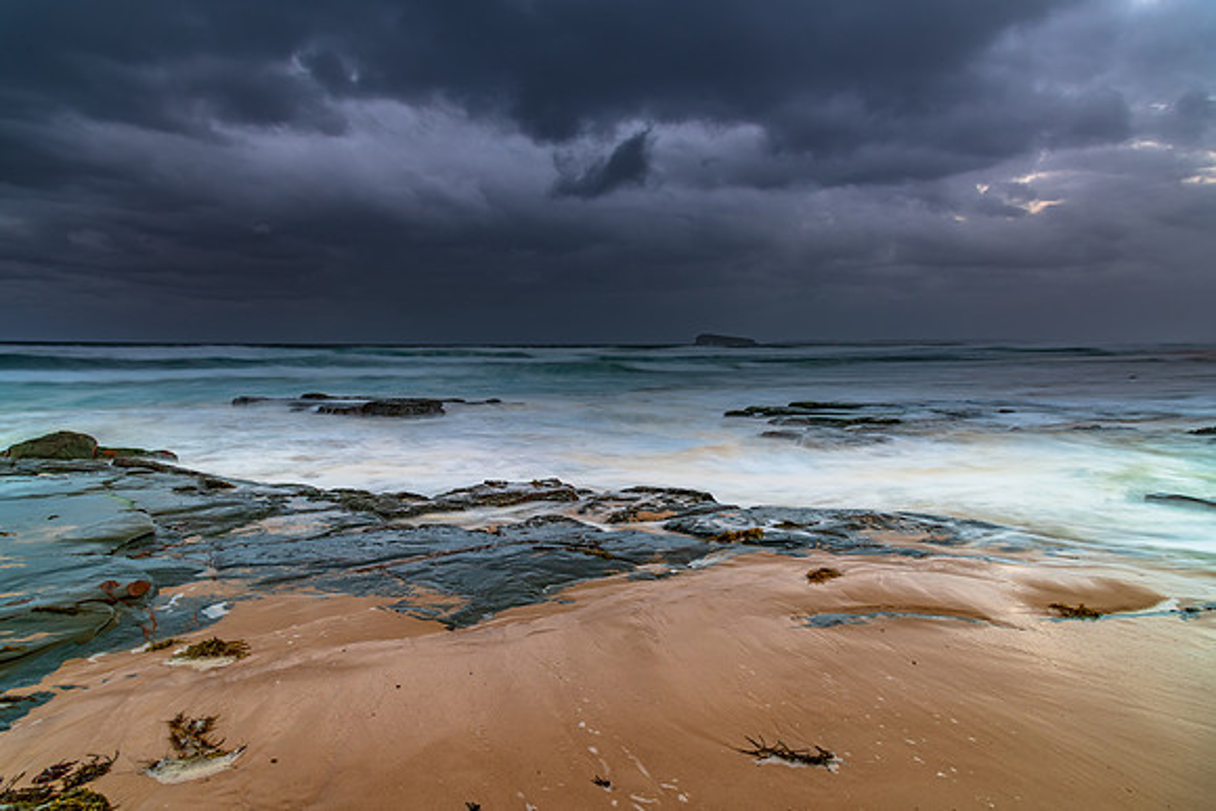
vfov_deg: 53.2
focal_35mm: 24
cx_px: 608
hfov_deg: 73.7
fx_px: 811
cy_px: 406
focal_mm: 24
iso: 100
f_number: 8
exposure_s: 2.5
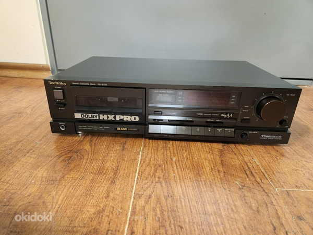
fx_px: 208
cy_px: 118
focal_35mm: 23
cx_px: 156
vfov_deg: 58.9
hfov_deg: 73.9
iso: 800
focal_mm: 5.4
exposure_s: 1/50
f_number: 1.8
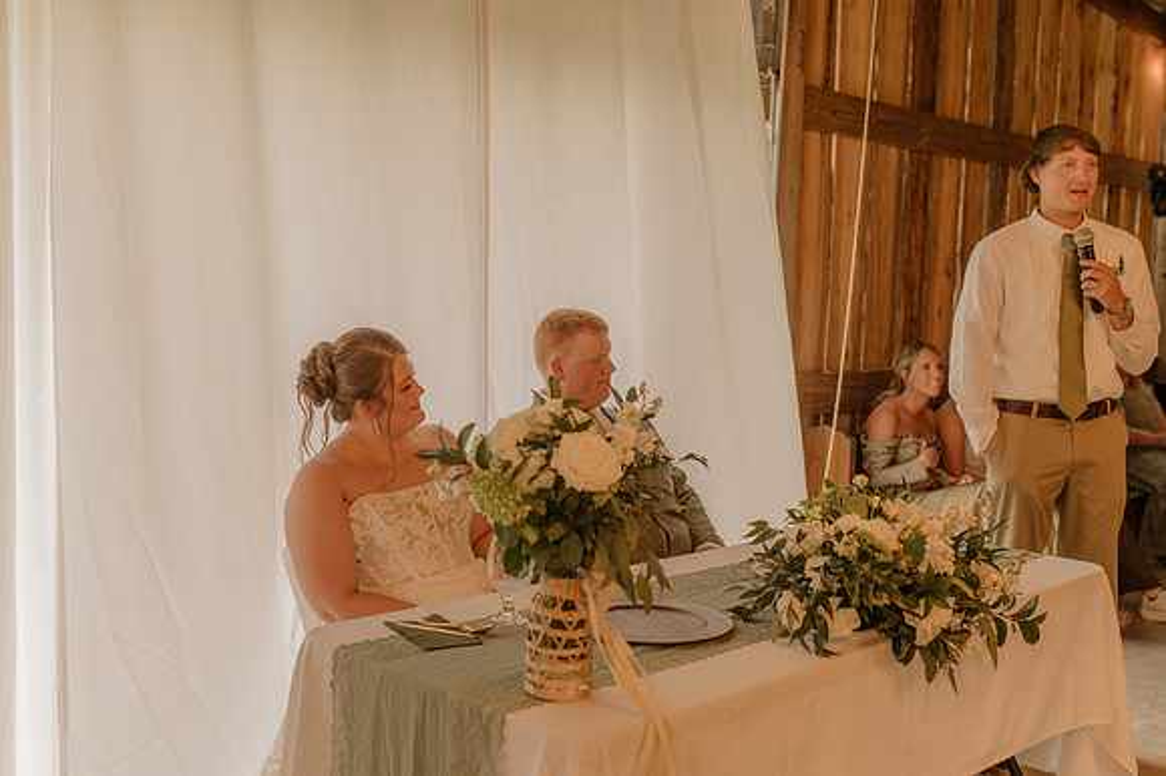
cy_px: 388
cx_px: 583
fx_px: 1272
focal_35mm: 39
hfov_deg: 49.2
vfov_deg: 33.9
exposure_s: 1/200
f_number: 2.5
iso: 640
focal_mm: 35
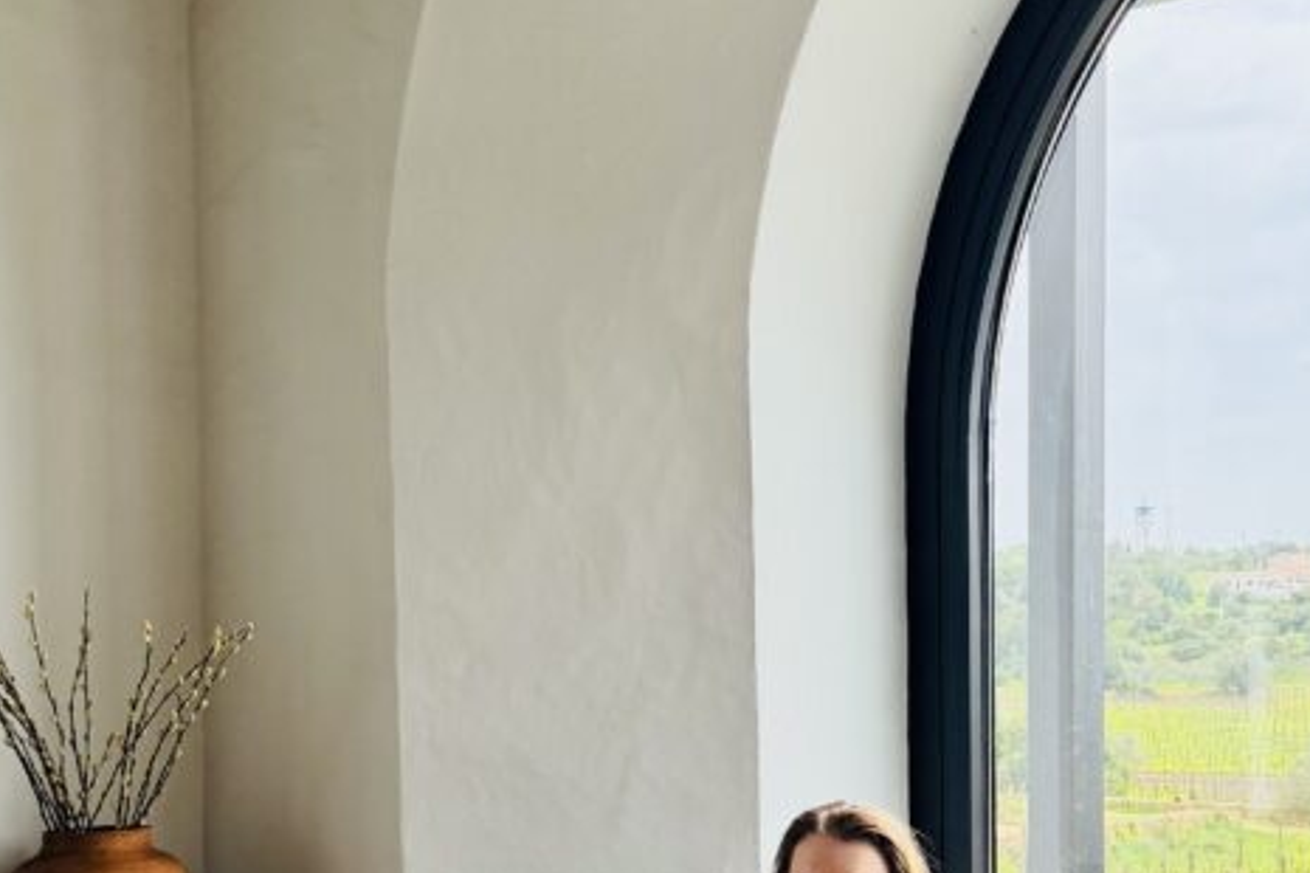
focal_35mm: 55
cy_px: 755
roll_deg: +0.4
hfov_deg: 35.2
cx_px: 1025
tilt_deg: -2.7
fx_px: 2001
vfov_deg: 24.1
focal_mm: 6.76
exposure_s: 1/1361
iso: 80
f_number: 1.78
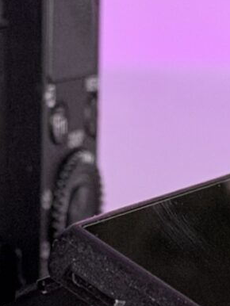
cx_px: 50
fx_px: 2814
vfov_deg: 6.2
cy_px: 239
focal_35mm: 318
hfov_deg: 4.7
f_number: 1.78
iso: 80
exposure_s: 1/103
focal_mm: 6.76
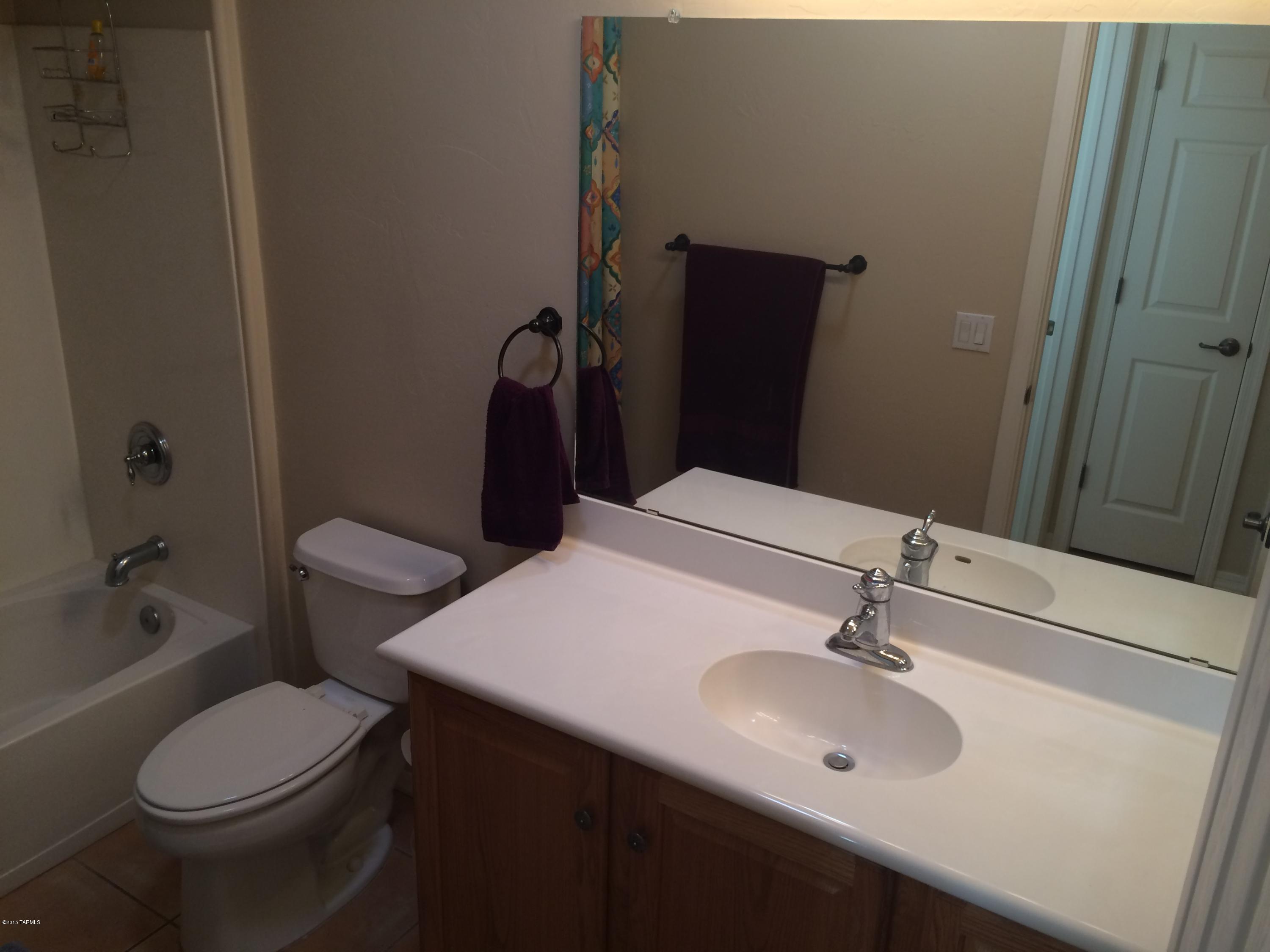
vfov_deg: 48.2
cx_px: 635
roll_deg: -2.3
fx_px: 1064
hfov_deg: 61.7
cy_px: 476
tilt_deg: -21.2
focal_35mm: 29
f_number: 2.2
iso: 80
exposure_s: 1/30
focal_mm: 4.15
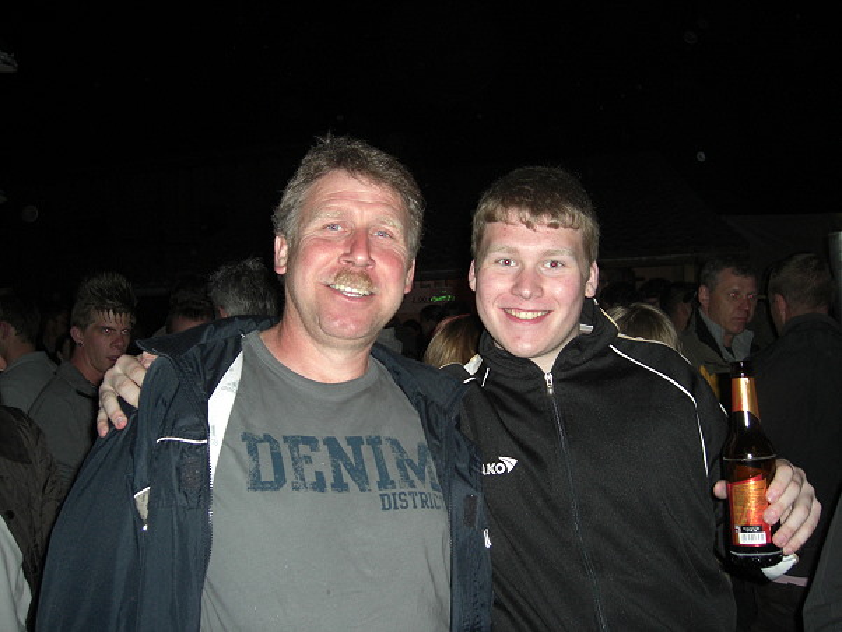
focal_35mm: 38
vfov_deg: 37.7
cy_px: 316
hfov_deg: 49.0
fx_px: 925
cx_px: 421
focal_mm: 7.9
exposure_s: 1/60
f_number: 2.8
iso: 200
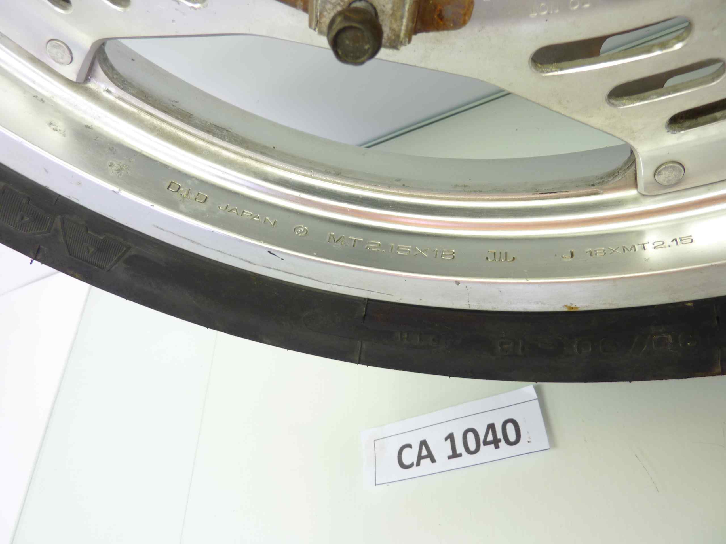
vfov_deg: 54.9
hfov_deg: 69.4
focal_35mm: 25
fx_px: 524
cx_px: 363
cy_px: 272
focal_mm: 4.1
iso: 80
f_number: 3.3
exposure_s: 1/15
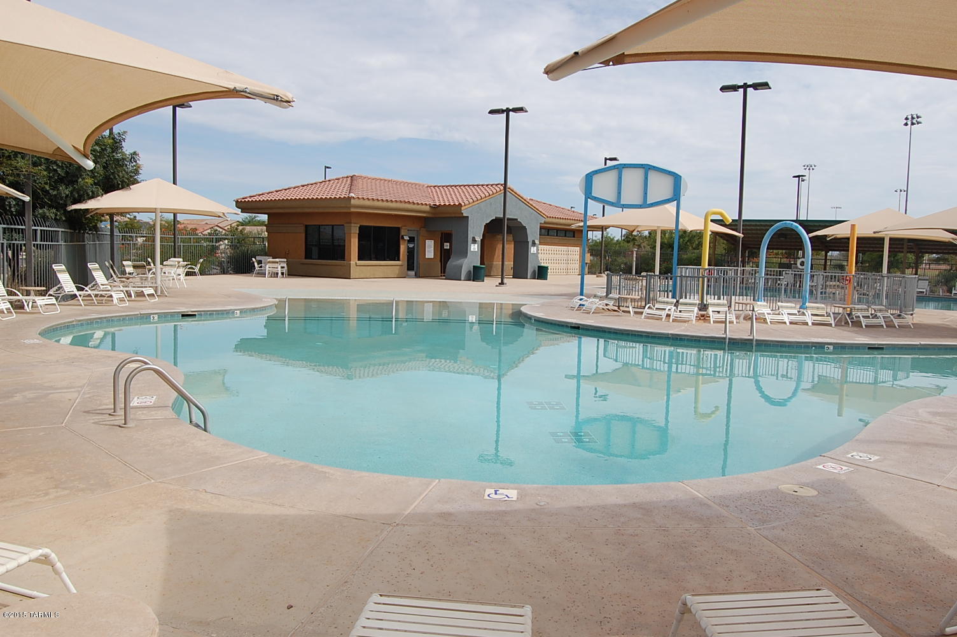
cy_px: 318
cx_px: 478
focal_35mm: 27
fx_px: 717
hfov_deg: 67.4
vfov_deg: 47.8
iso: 200
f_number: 10
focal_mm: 18
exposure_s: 1/400
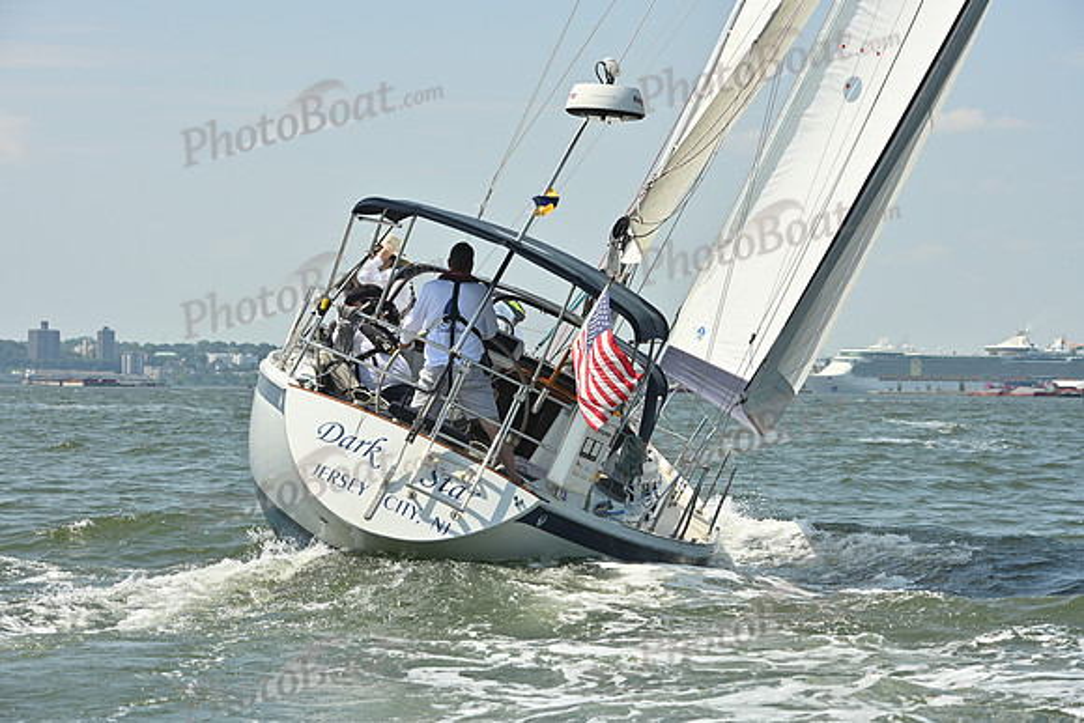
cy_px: 362
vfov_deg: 11.8
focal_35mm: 116
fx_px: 3494
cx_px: 542
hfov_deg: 17.6
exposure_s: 1/1250
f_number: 11
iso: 320
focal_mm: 116
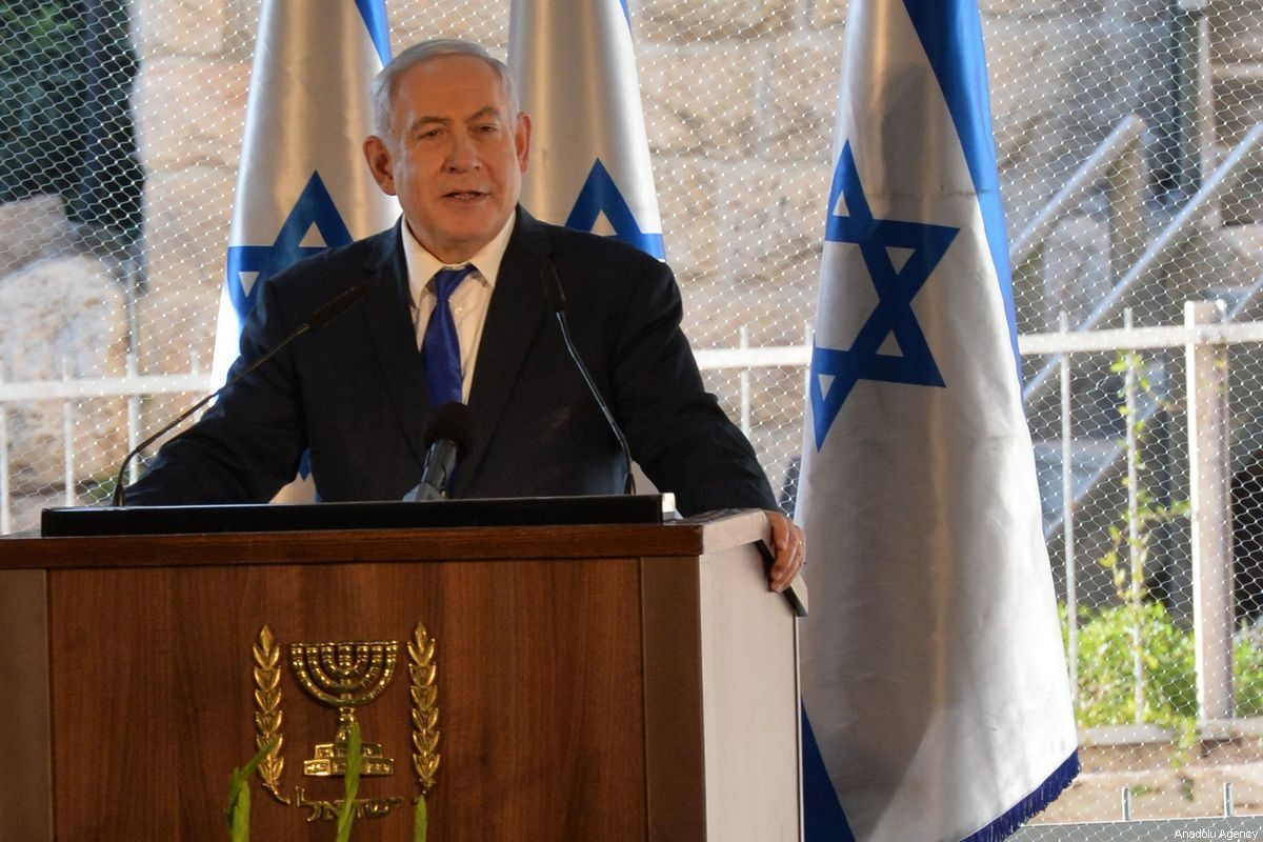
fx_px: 7016
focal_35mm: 200
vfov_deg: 6.9
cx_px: 632
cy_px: 421
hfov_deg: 10.3
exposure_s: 1/500
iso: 1600
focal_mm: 200
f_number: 11
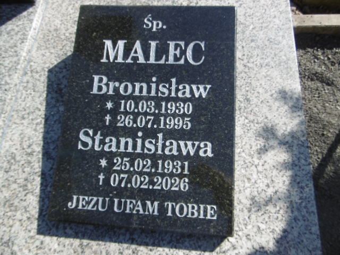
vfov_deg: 56.8
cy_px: 128
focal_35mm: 24
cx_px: 170
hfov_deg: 71.6
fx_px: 236
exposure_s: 1/500
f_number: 3.1
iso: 100
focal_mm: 4.3
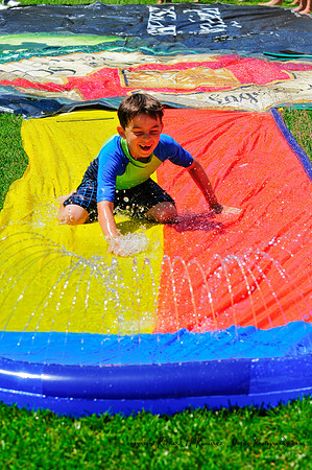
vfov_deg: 19.5
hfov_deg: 13.0
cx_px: 156
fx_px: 1368
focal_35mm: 105
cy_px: 235
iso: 200
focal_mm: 70
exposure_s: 1/1250
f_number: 5.6
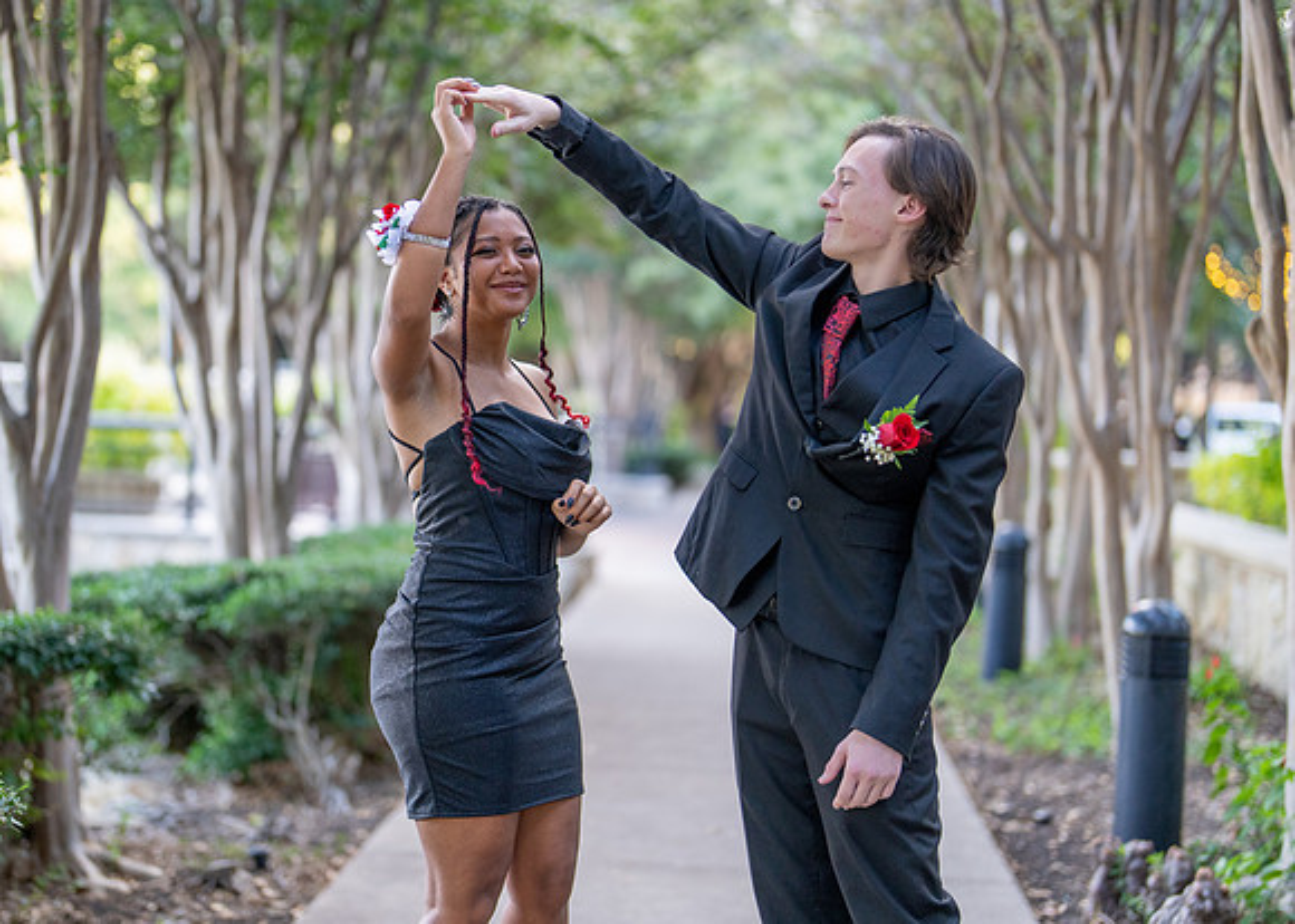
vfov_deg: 20.5
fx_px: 2551
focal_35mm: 69
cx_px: 490
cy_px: 471
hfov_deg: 28.4
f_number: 1.2
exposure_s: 1/800
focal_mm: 50
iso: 400
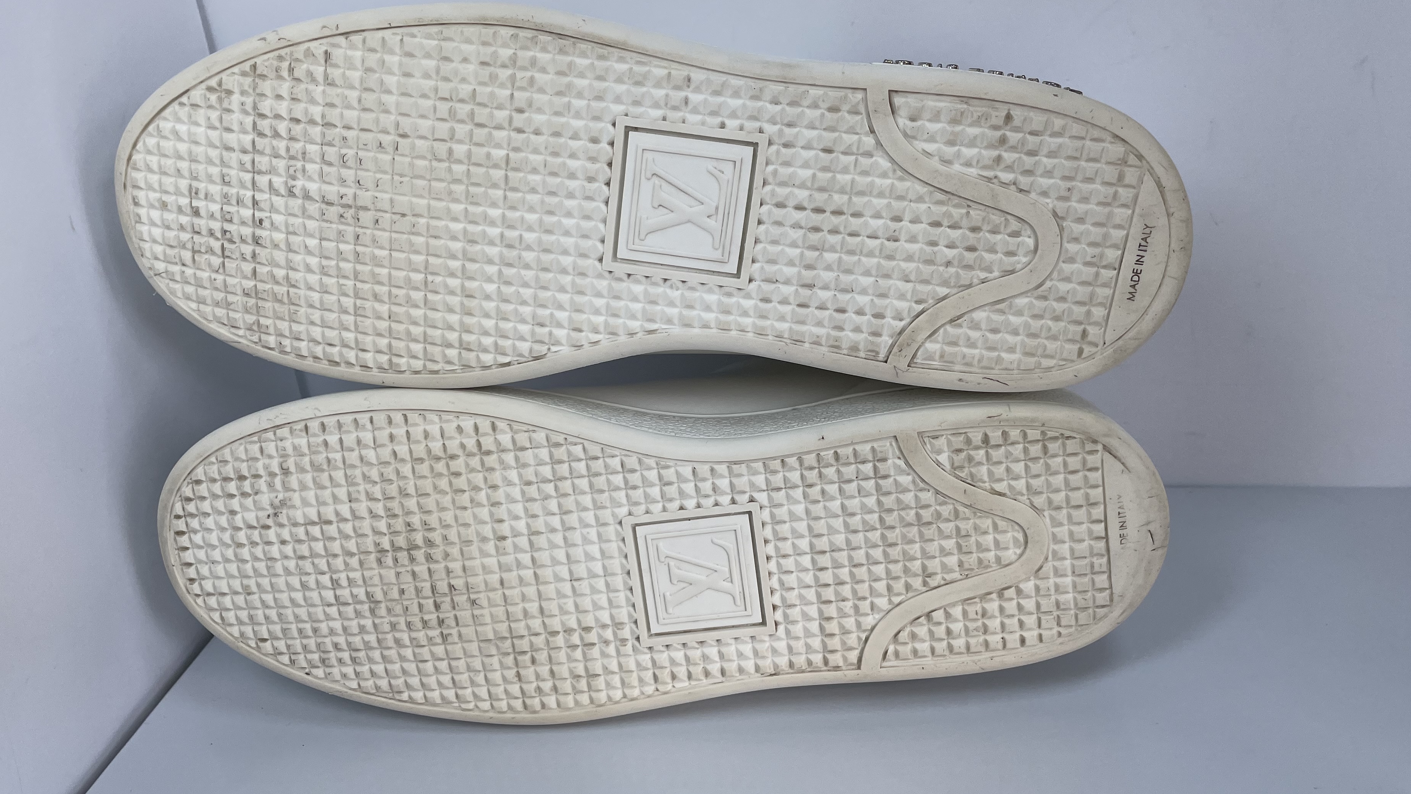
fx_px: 1160
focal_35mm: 31
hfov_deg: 62.6
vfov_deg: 37.7
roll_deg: +8.1
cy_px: 459
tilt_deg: -26.5
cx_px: 673
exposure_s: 1/694
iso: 50
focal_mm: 4.2
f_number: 1.6
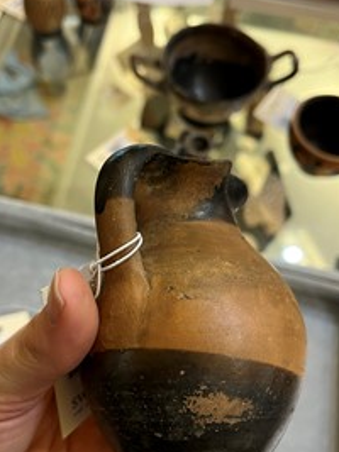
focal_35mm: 39
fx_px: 510
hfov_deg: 36.7
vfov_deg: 47.9
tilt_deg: -61.3
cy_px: 232
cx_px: 142
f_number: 1.6
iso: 80
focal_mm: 5.1
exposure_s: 1/50
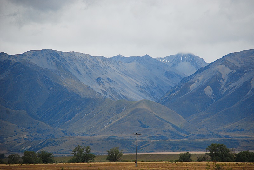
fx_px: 1431
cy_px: 85
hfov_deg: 10.1
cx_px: 127
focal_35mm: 202
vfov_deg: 6.8
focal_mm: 135
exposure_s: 1/2500
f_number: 6.3
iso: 400
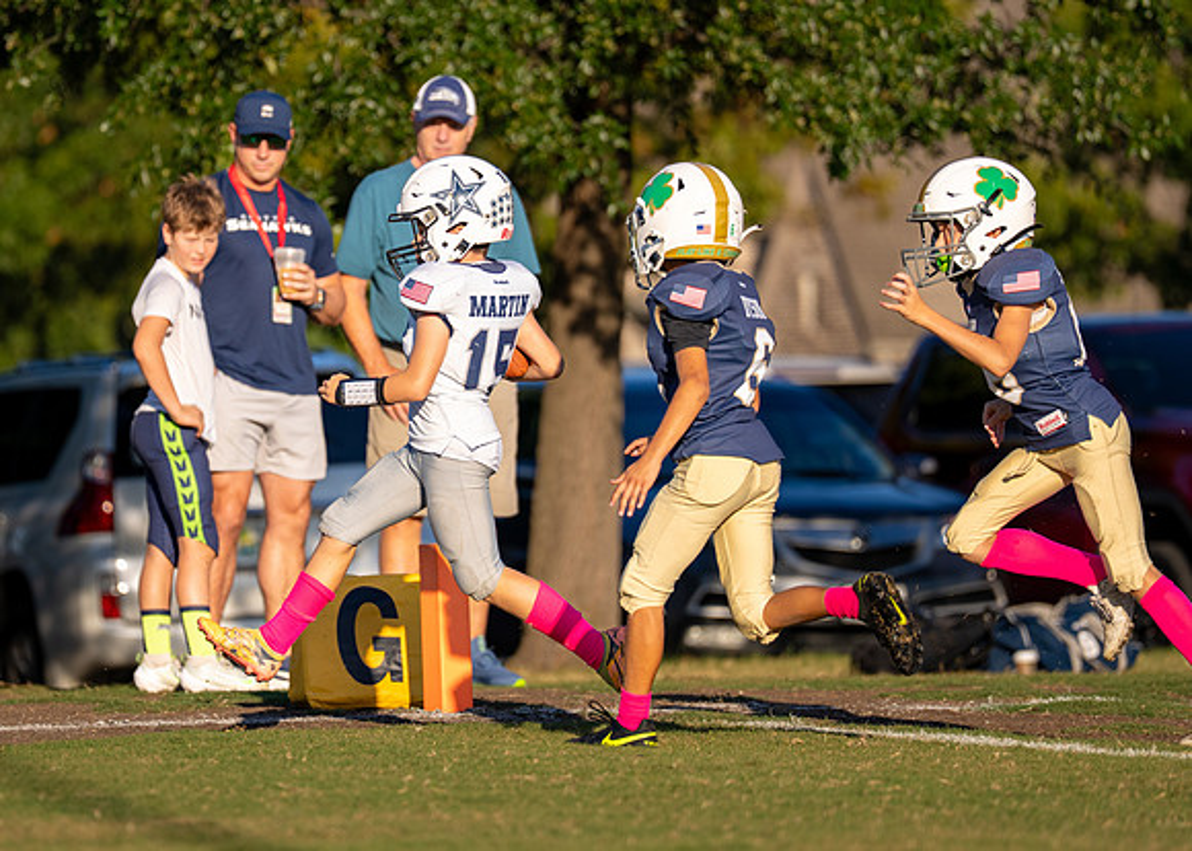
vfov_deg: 4.5
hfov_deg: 6.3
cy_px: 338
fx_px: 10820
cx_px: 442
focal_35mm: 320
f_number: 2.8
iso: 200
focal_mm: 200
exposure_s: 1/2500
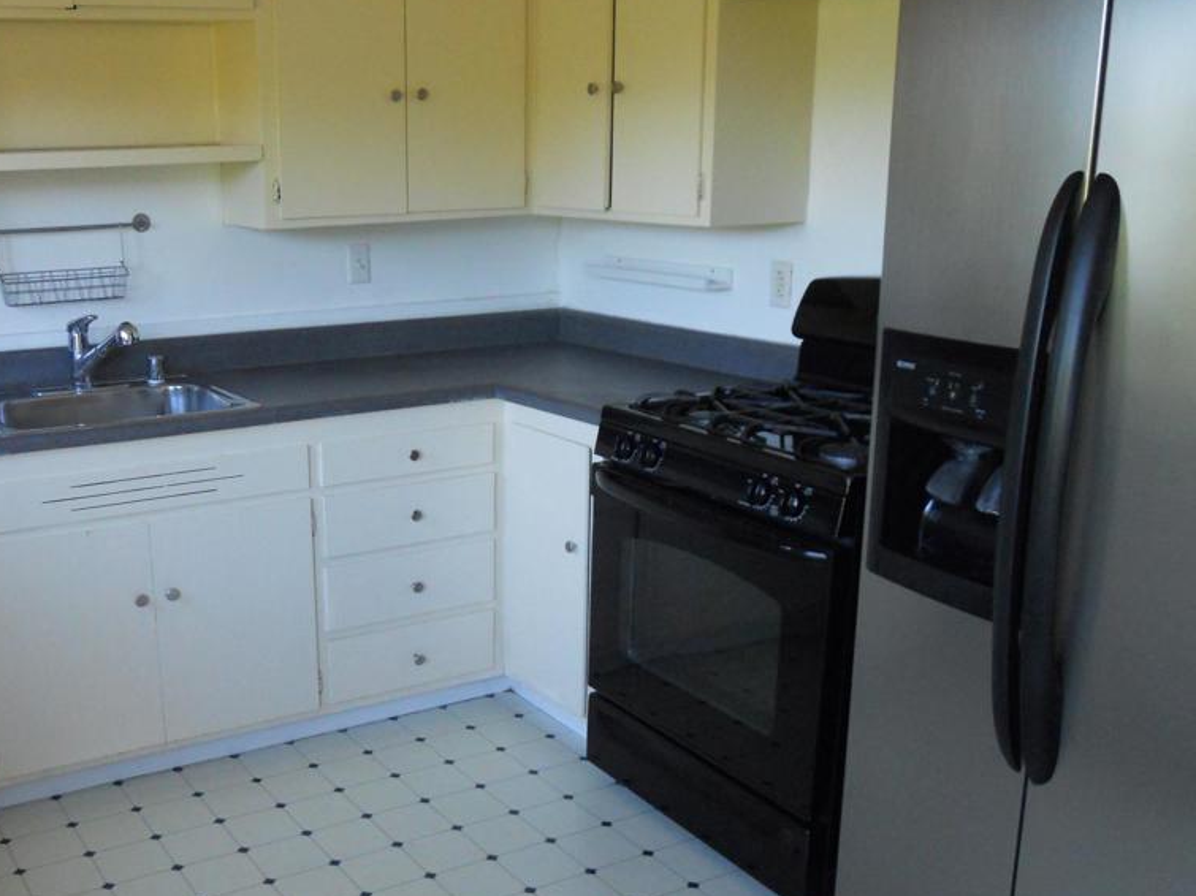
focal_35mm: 38
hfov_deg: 48.3
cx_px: 410
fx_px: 1313
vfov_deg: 37.6
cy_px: 511
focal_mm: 5
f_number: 2.7
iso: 400
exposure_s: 1/125
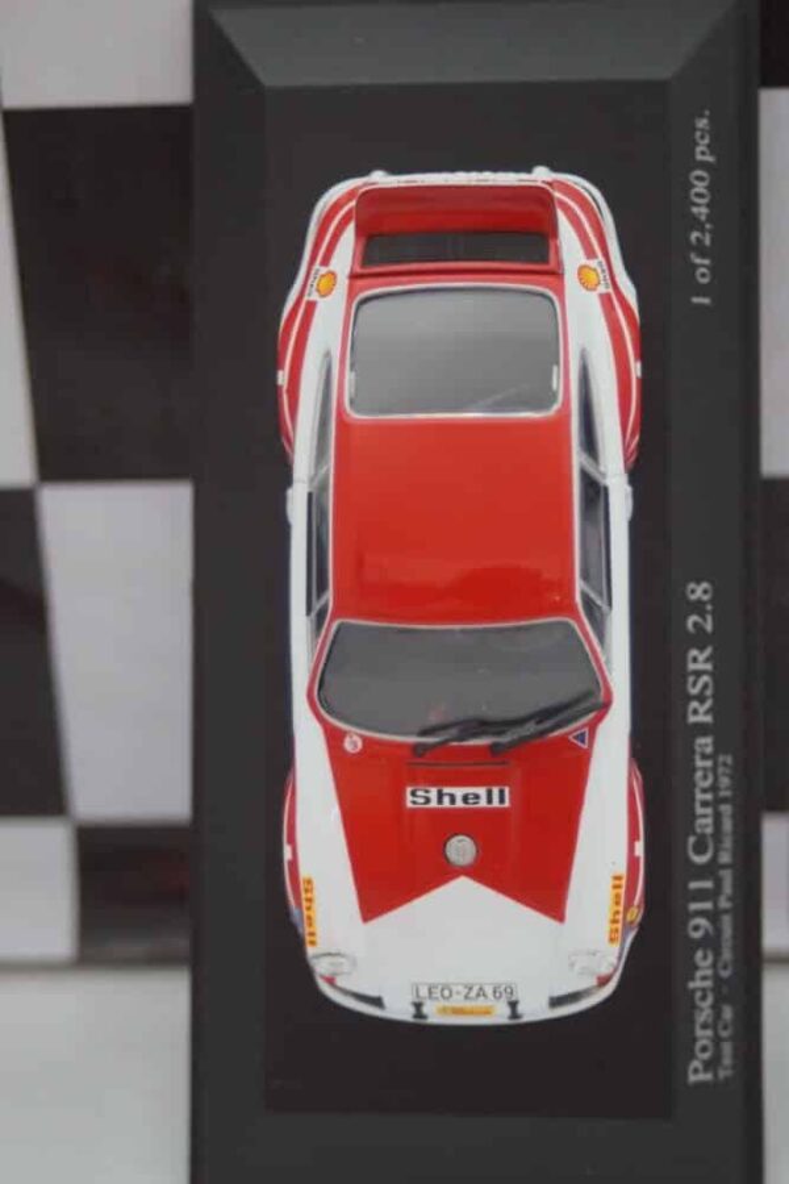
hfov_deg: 16.6
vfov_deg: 24.6
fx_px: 2712
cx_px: 394
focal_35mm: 82
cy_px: 592
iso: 2000
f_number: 5
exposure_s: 1/160
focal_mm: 55
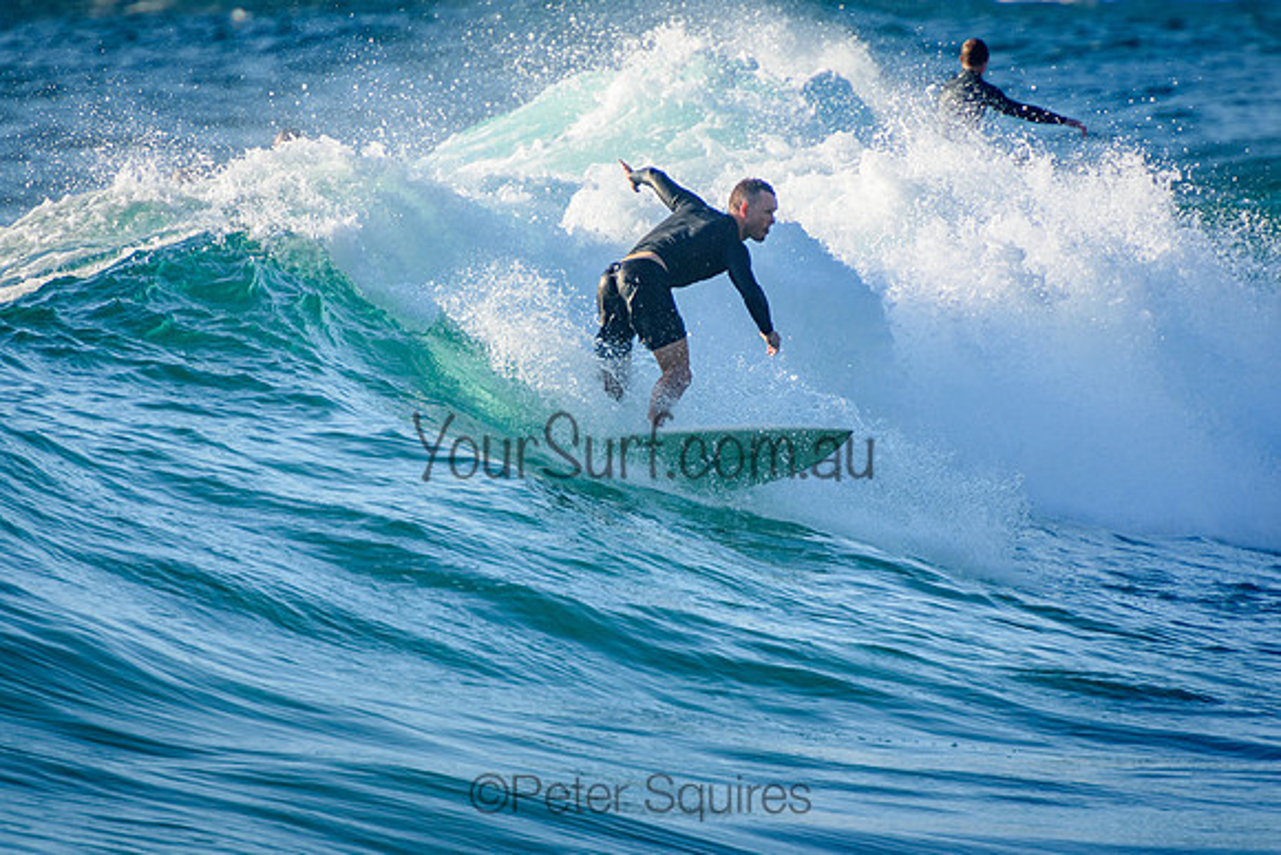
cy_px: 428
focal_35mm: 611
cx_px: 640
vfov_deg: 2.3
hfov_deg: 3.4
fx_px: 21728
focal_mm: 400
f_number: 5.6
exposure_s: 1/2000
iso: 500
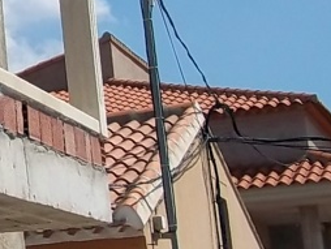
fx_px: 1627
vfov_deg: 8.7
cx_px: -344
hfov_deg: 10.6
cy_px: -18
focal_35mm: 170
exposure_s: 1/400
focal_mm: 6.5
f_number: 8
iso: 80
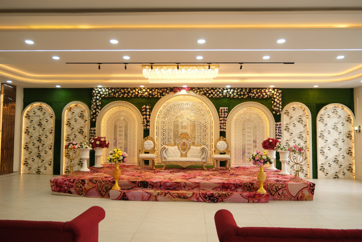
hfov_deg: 69.4
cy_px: 121
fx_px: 261
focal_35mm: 26
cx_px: 181
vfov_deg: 49.6
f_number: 2.8
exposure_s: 1/100
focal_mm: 17
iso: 250
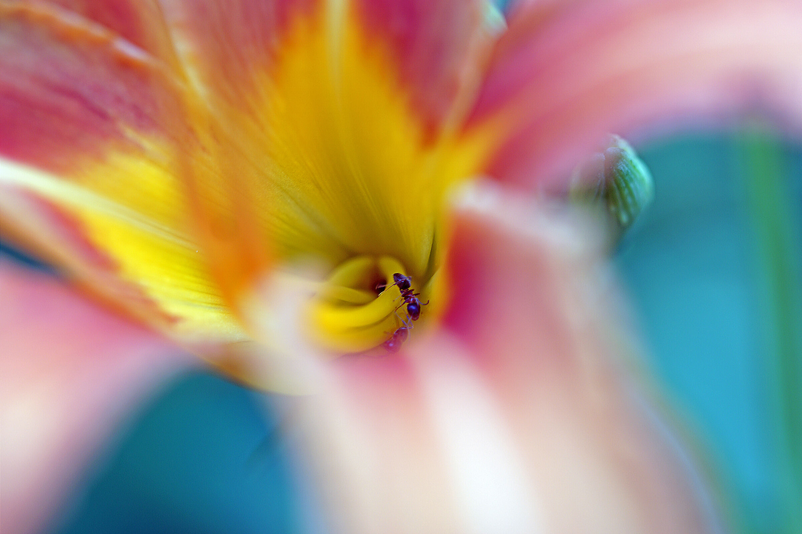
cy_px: 267
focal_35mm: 135
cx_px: 401
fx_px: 3007
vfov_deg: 10.2
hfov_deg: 15.2
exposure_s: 1/100
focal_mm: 90
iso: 100
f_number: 2.8
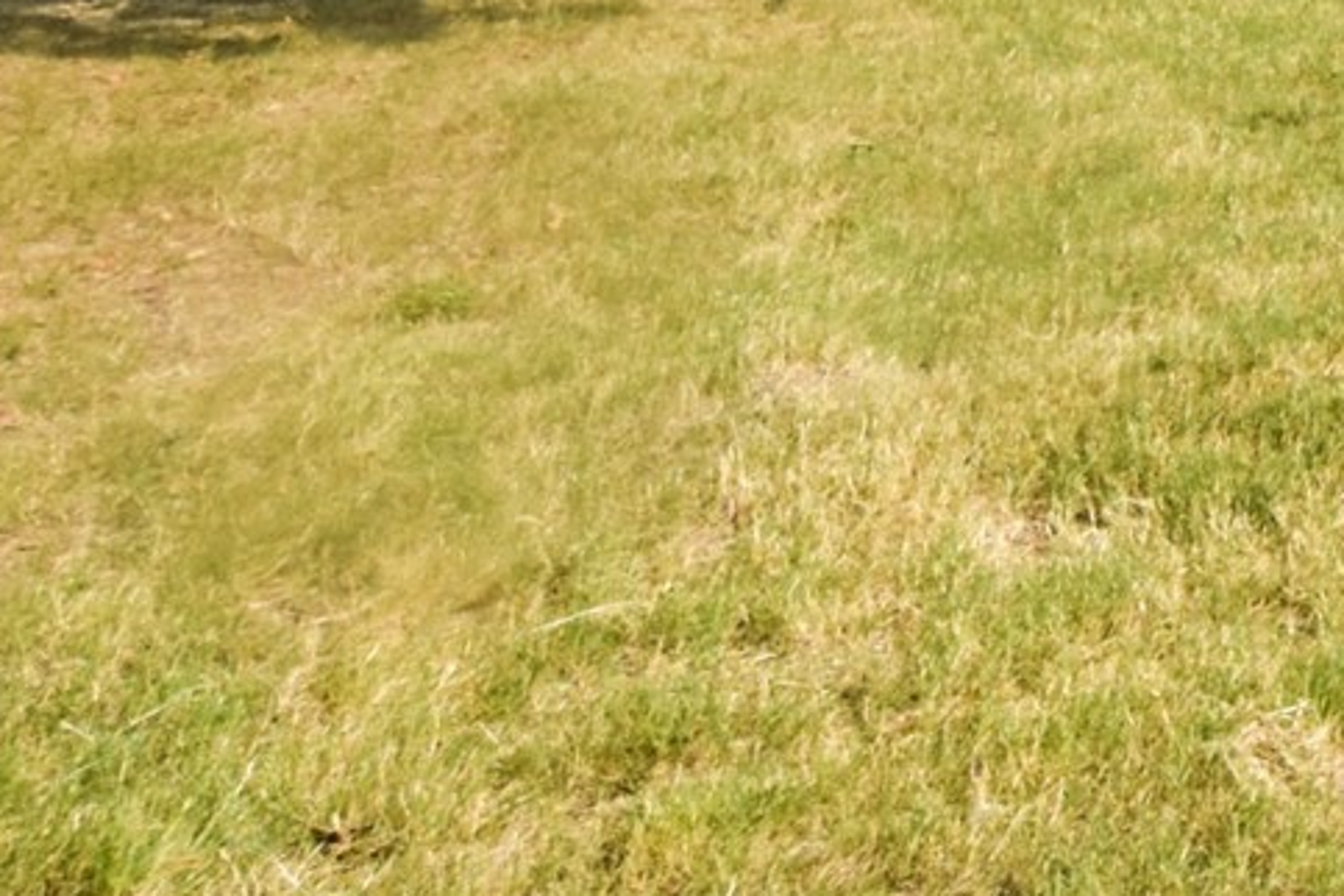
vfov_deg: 16.5
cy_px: -501
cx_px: 2513
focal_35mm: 74
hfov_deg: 19.3
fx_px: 2772
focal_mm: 11
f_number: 16
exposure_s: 1/100
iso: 250
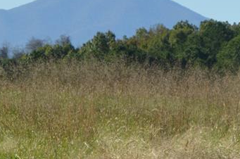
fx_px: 2417
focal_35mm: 363
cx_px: 170
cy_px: -30
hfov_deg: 5.7
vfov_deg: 3.8
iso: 100
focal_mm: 55
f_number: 5.6
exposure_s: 1/500
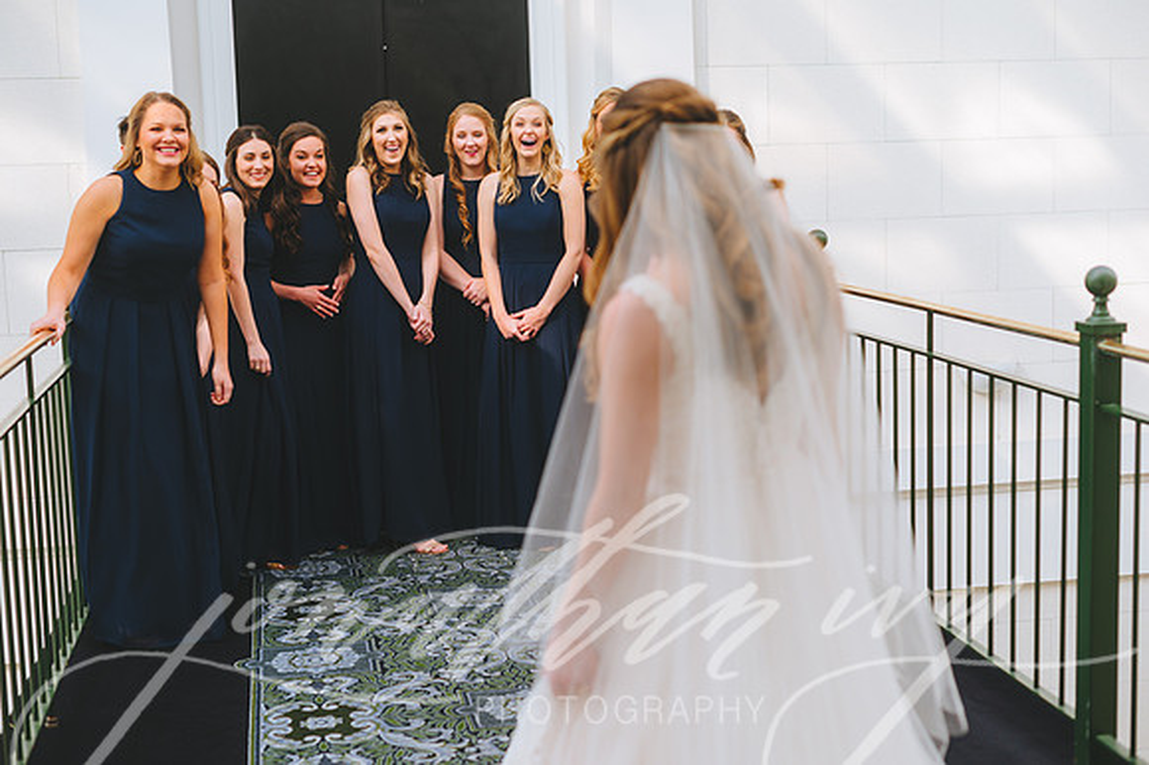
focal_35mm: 50
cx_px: 574
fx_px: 1595
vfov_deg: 27.0
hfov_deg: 39.6
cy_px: 382
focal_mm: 50
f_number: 3.5
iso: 250
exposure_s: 1/250
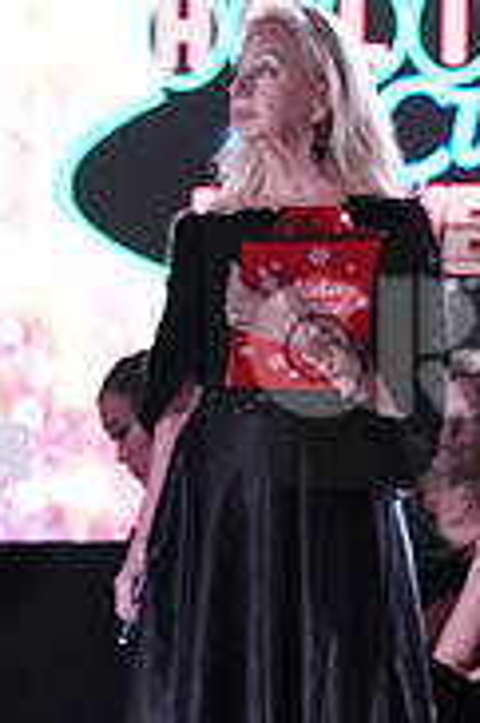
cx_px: 756
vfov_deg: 3.8
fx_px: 10980
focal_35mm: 548
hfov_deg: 2.5
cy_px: 358
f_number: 5
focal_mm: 172
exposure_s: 1/400
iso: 10000
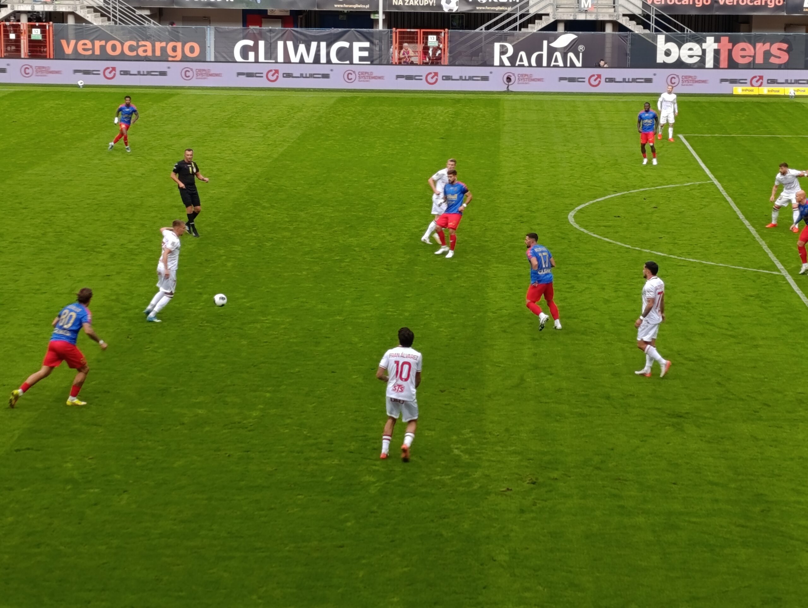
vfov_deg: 16.1
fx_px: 2151
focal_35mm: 92
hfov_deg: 21.3
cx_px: 404
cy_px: 304
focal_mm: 6.11
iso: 76
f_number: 1.65
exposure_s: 1/99.9
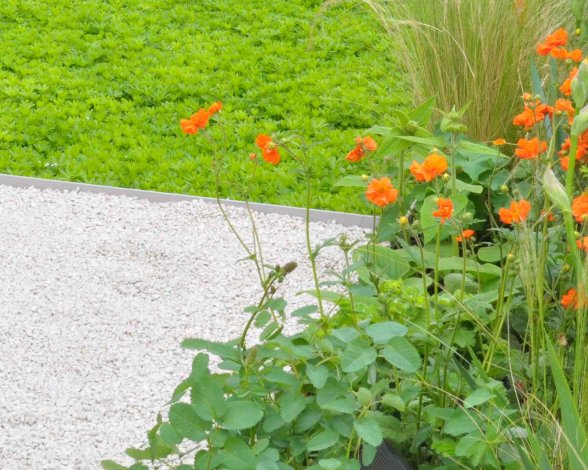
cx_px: 172
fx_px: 1879
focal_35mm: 108
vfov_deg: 13.8
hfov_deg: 17.7
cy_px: -101
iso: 200
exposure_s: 1/20
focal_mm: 26
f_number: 18
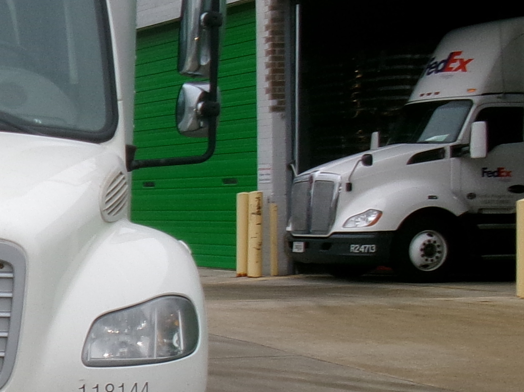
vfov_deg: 14.2
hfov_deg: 17.1
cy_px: 276
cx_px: -260
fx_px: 1574
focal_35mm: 104
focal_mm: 5.1
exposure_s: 1/120
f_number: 3.9
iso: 100
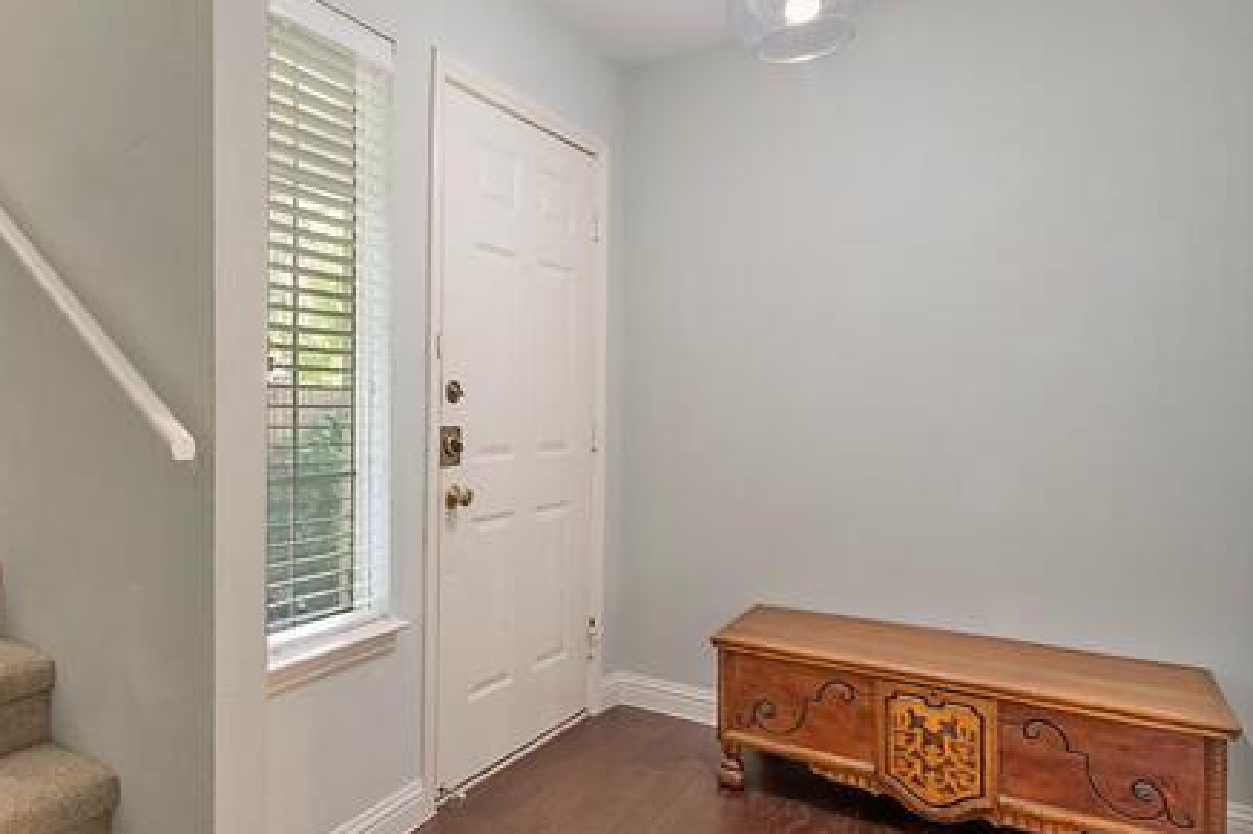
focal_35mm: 22
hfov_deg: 76.8
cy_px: 397
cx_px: 445
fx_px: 765
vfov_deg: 57.1
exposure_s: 1/3
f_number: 8
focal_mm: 10
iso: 100
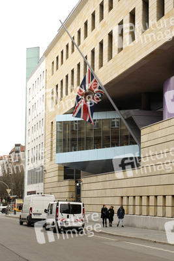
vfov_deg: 28.8
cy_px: 130
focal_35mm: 70
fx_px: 507
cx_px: 87
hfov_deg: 19.5
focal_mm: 70
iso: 250
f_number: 4
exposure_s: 1/200
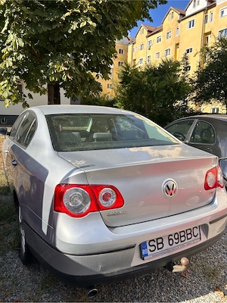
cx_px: 114
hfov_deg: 53.1
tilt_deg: -8.2
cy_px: 152
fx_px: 227
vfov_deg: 67.3
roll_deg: -1.7
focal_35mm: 26
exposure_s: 1/2513
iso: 50
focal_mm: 5.7
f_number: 1.5
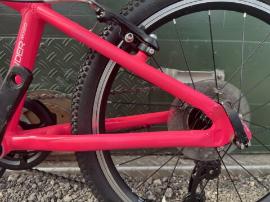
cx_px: 135
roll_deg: +1.0
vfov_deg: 53.1
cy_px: 101
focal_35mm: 26
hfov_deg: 67.3
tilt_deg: -14.1
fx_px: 203
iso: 50
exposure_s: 1/598
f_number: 1.6
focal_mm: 5.1
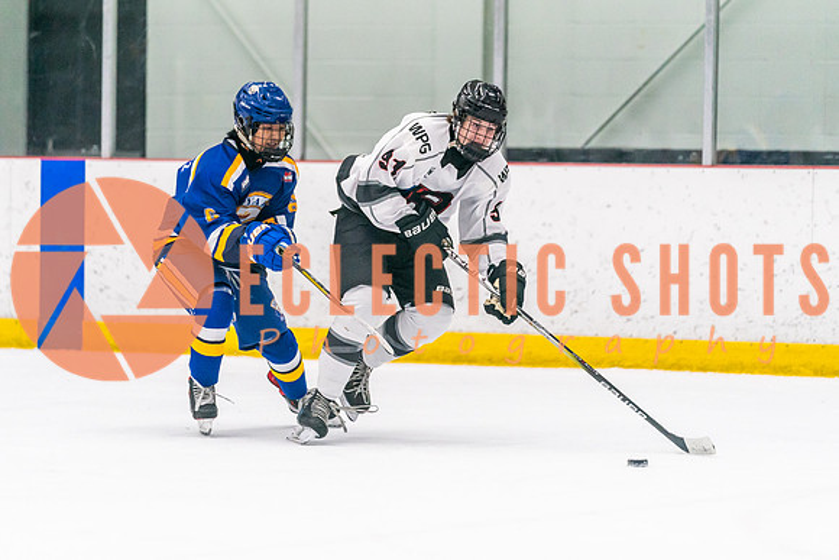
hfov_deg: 8.4
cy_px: 212
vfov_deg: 5.6
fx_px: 5724
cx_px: 367
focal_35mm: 246
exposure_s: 1/1250
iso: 3200
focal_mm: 186
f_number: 2.8
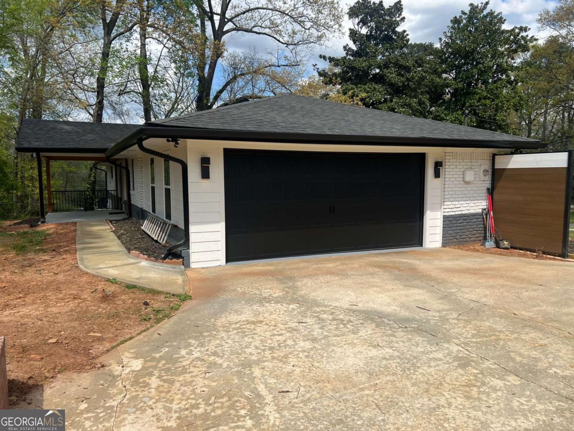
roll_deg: -1.3
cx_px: 287
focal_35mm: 26
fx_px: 431
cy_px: 216
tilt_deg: -7.1
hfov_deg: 67.3
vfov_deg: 53.1
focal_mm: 5.7
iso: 50
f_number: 1.5
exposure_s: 1/3968
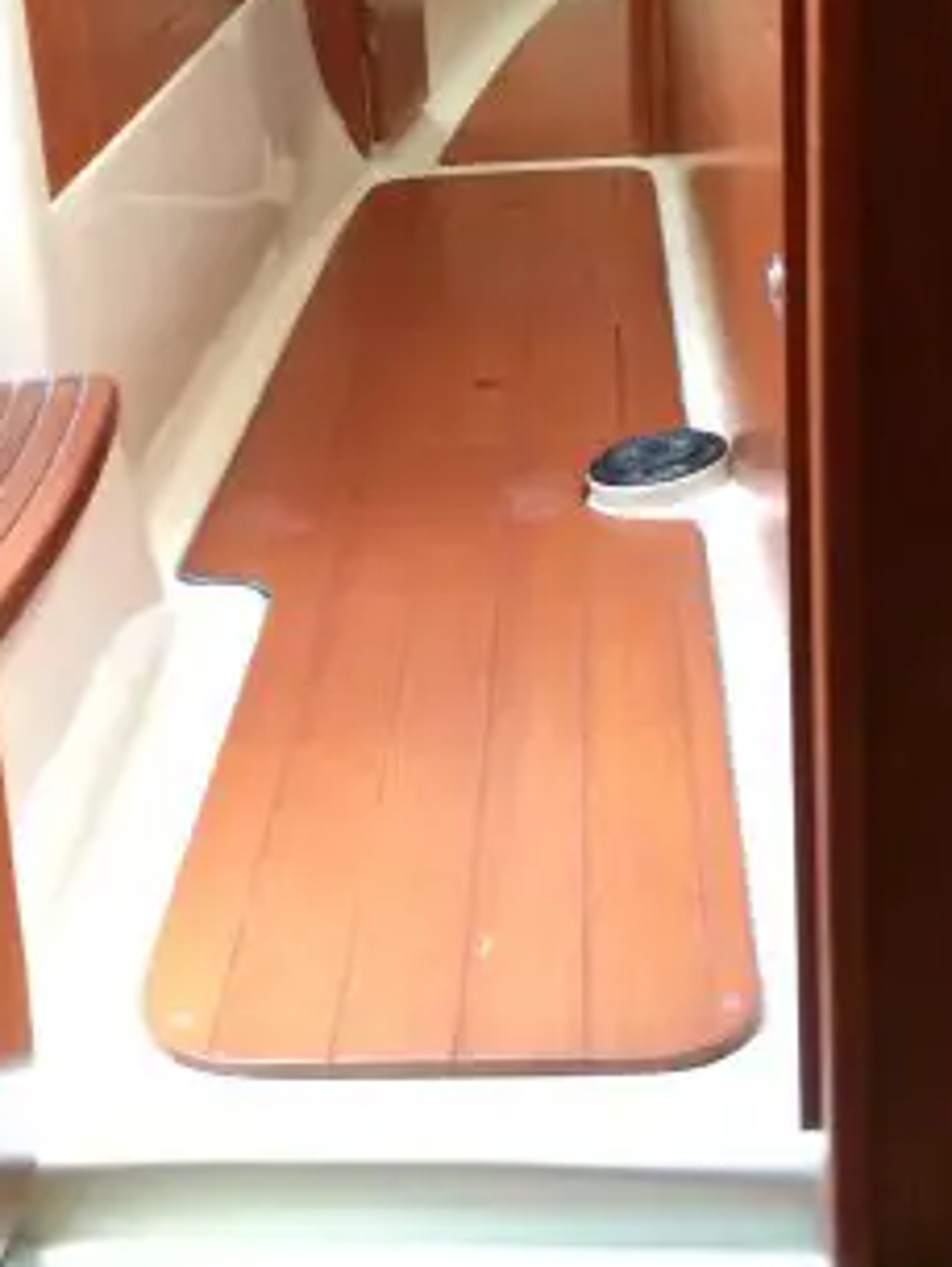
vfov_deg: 29.9
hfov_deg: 23.2
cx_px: 308
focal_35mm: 63
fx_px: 2309
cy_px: 237
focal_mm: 4.12
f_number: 2.2
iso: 320
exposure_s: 1/20
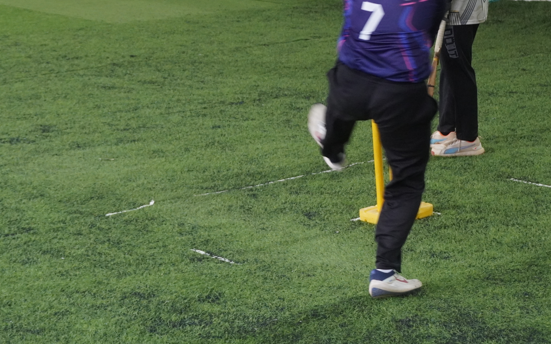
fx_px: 1742
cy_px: 45
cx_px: 346
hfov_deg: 17.9
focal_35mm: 116
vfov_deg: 11.2
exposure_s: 1/200
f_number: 5.6
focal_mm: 46
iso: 3200
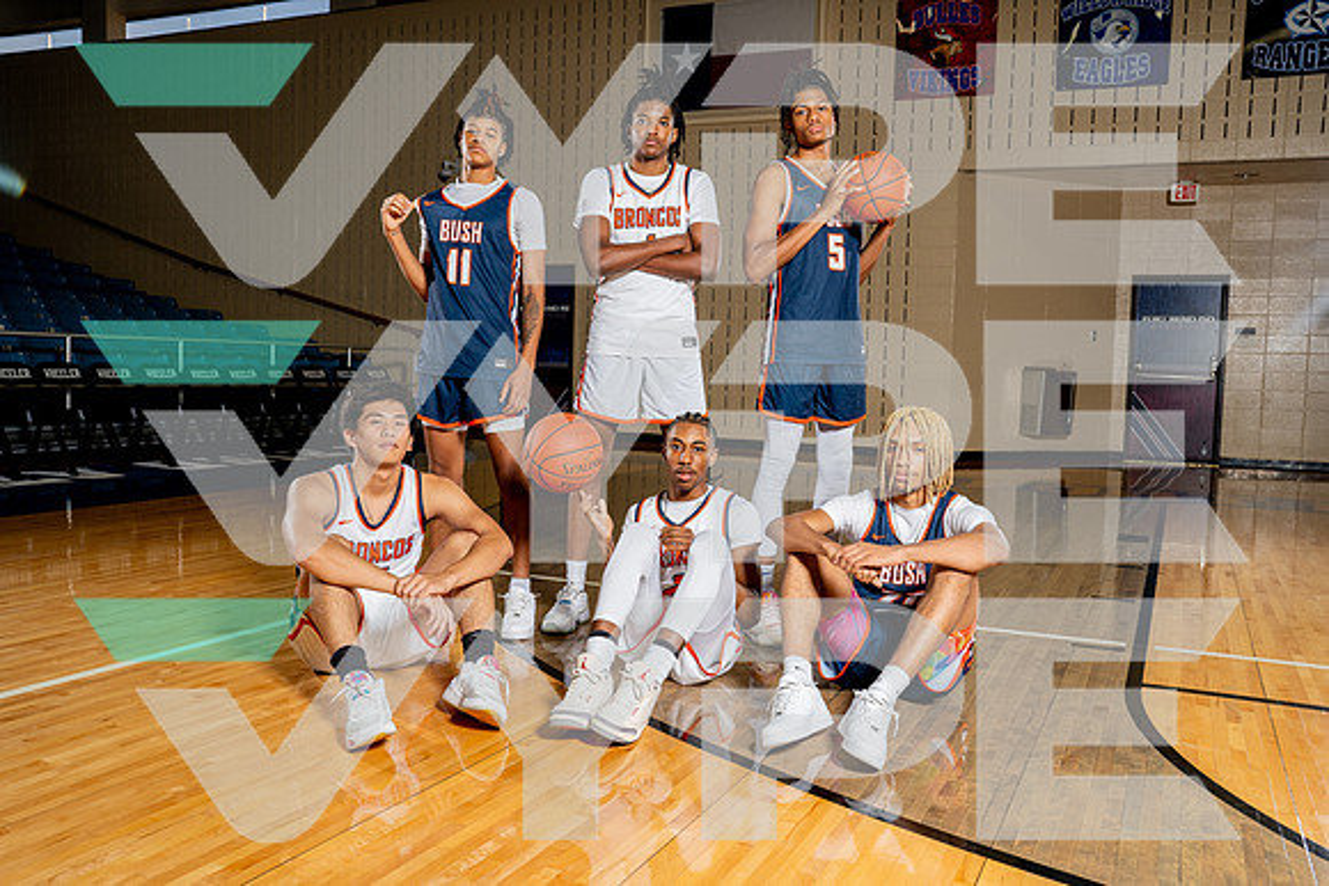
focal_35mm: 31
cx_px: 664
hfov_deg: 60.3
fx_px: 1145
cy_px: 443
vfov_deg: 42.3
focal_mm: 31
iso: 400
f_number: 6.3
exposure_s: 1/250
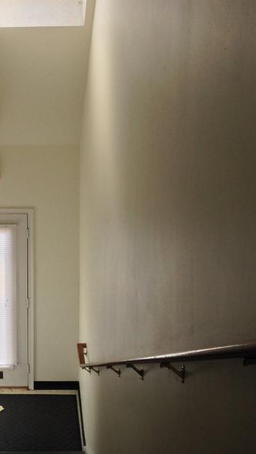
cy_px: 150
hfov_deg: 18.8
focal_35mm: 63
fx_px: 759
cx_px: 18
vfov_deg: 33.0
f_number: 2.4
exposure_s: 1/352
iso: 50
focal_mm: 4.12
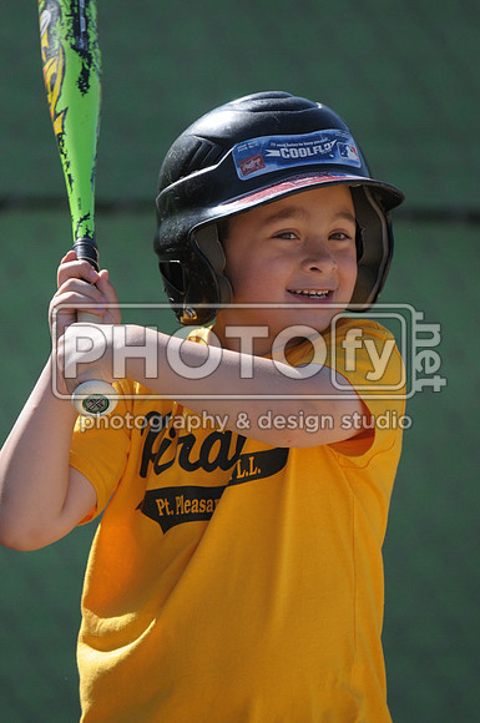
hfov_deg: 2.7
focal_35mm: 510
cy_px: 362
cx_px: 240
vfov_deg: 4.0
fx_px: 10230
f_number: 4
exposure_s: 1/2500
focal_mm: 340
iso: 640
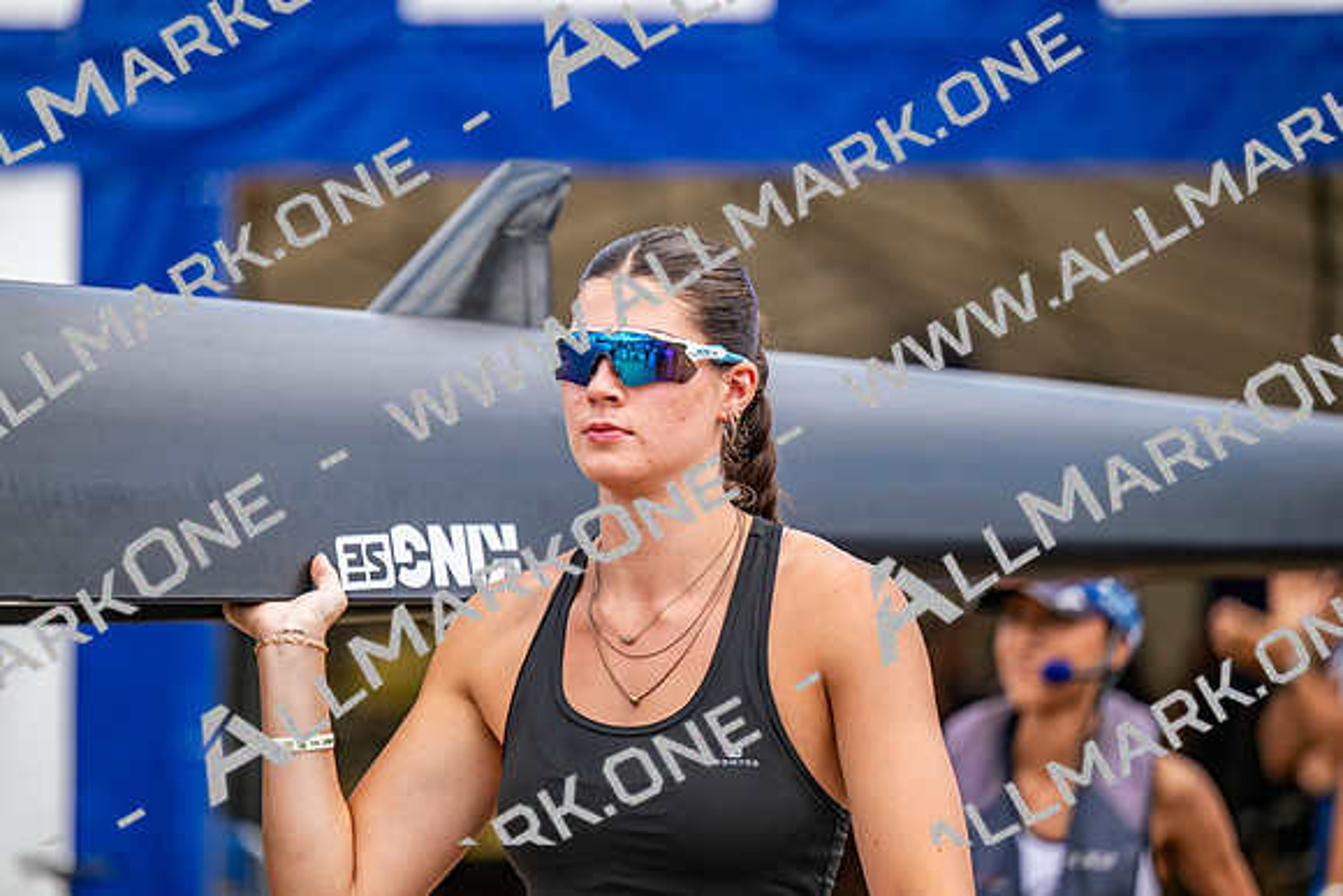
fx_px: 6343
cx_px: 672
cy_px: 448
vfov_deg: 8.1
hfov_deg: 12.1
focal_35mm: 170
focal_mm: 170
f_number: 2.8
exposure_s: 1/2000
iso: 220
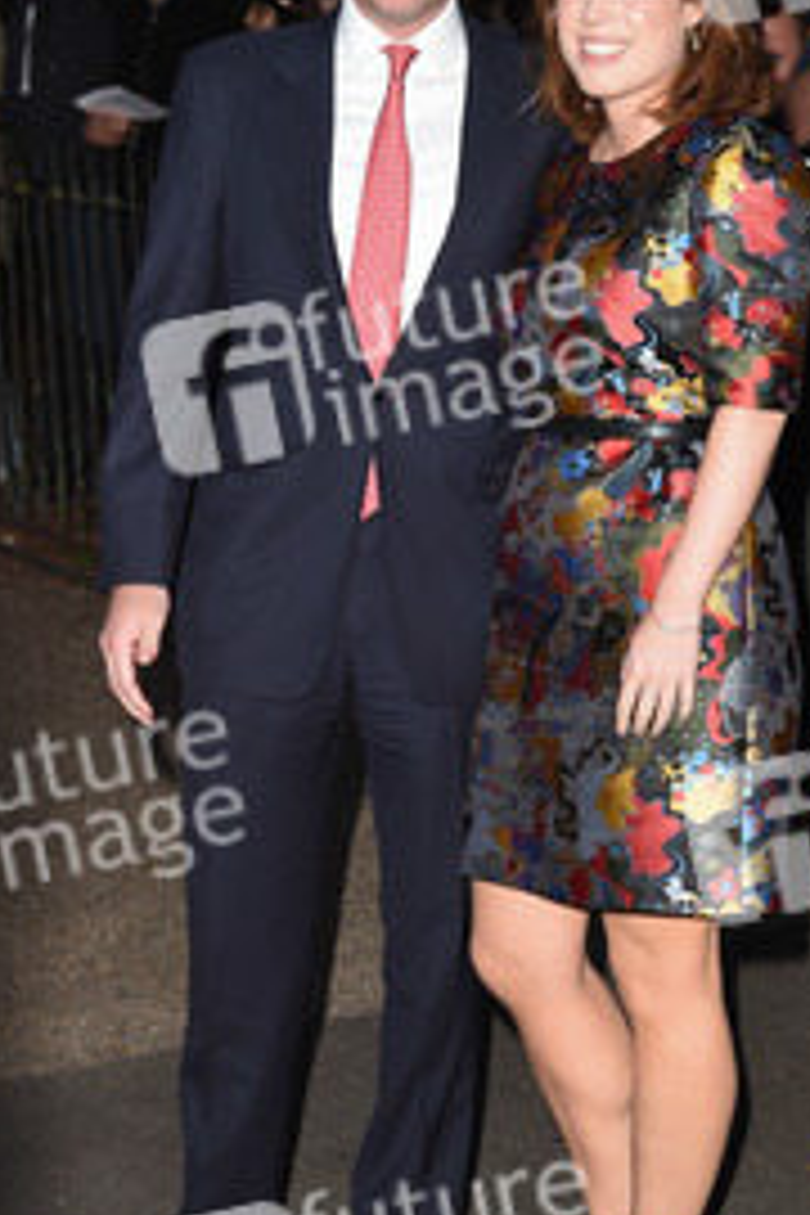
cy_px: 594
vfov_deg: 26.3
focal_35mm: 77
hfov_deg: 17.7
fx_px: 2599
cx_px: 506
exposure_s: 1/250
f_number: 5.6
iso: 800
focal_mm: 52
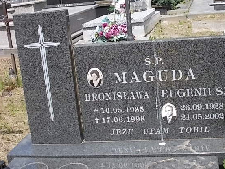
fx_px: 384
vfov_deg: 24.8
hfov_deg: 32.7
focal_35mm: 59
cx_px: 126
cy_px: 77
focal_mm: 7.2
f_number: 7.2
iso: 80
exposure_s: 1/160
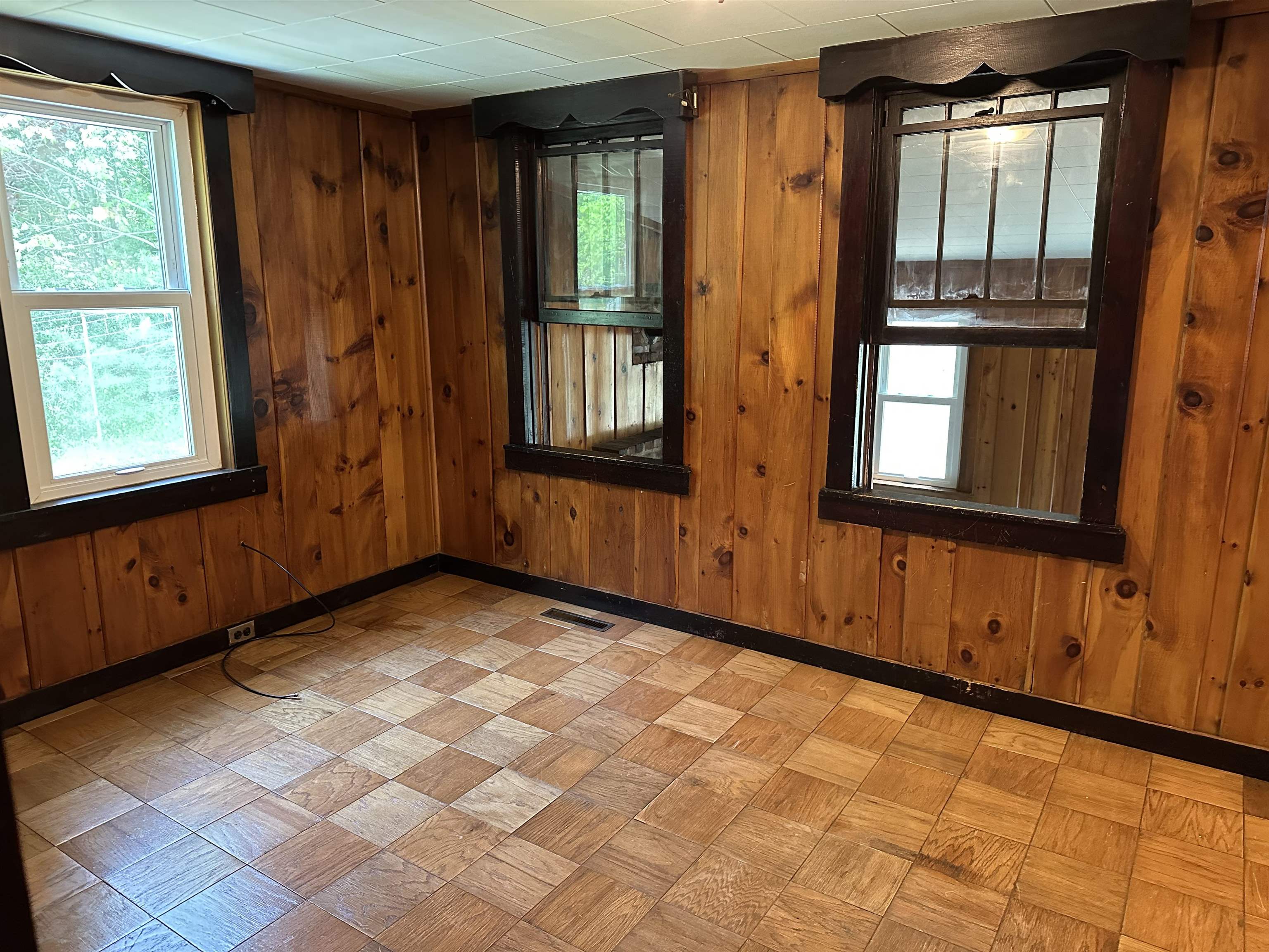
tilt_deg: -11.7
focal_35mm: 24
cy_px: 476
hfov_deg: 71.6
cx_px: 634
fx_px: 880
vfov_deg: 56.8
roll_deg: +0.4
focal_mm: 6.86
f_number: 1.78
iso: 640
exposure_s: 1/60
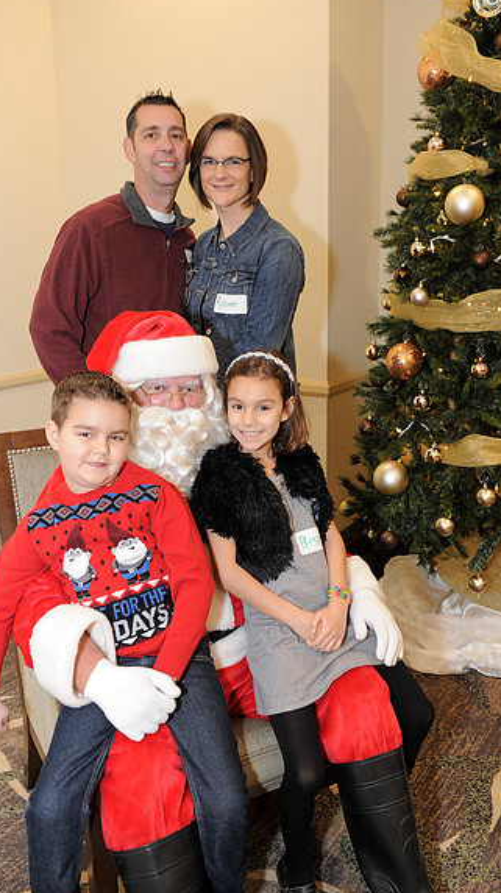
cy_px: 446
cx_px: 267
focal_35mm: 34
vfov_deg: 58.1
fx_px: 804
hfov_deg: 34.6
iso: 1600
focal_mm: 32
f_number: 4
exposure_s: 1/100
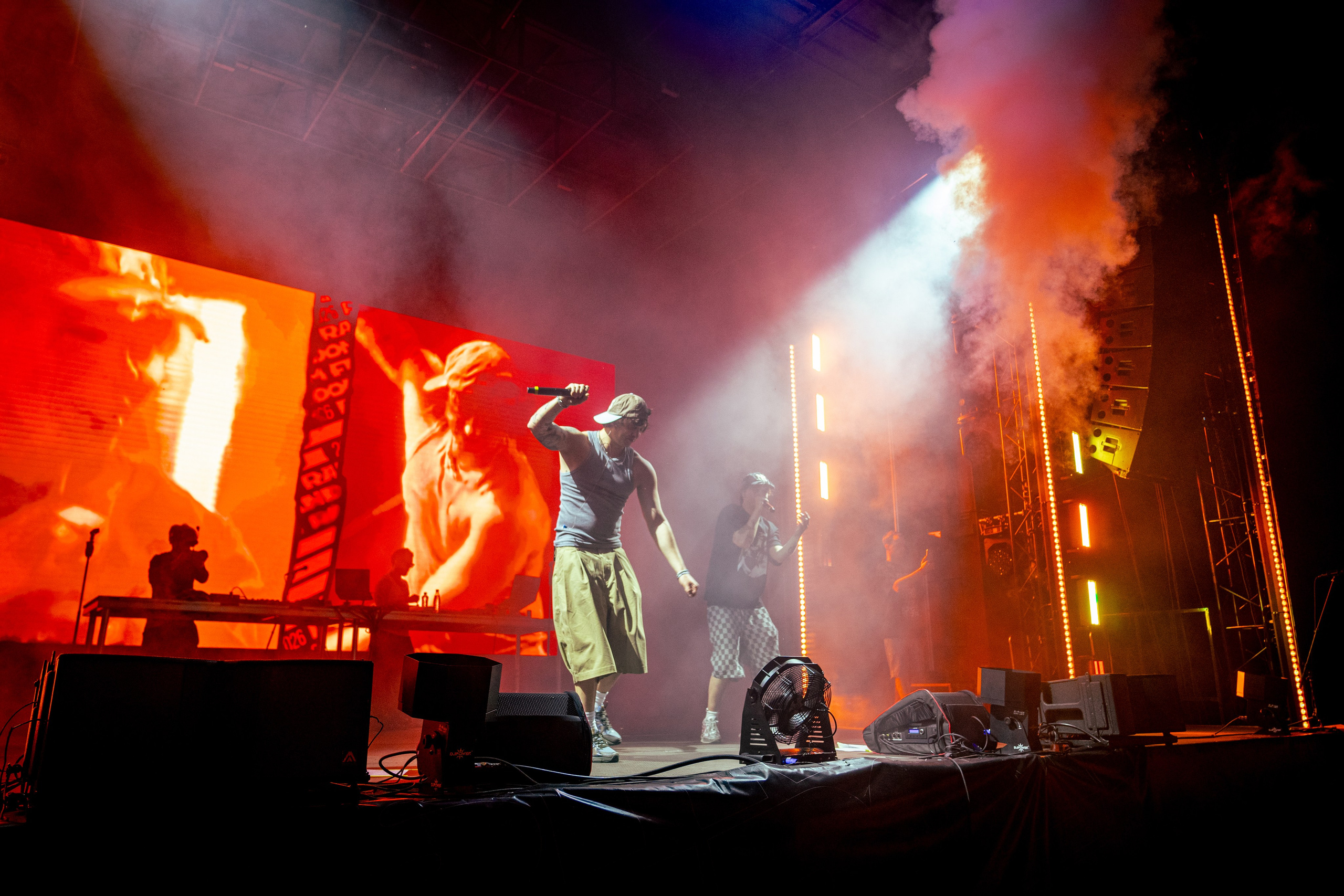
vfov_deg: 53.1
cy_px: 448
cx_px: 672
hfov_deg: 73.7
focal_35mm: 24
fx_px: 896
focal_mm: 24
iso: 1000
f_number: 2.8
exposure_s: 1/320
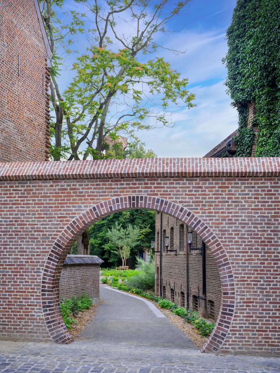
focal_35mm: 47
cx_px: 140
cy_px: 186
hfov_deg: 30.9
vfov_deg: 40.4
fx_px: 507
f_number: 6.4
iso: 320
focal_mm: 59.6
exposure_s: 1/125
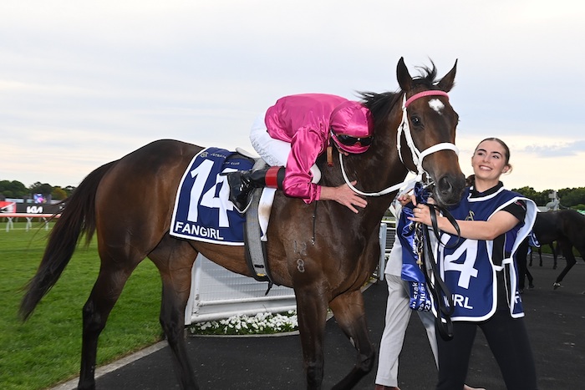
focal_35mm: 51
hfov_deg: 38.9
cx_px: 292
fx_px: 829
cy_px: 195
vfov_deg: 26.5
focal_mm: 34
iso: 250
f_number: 6.3
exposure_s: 1/250
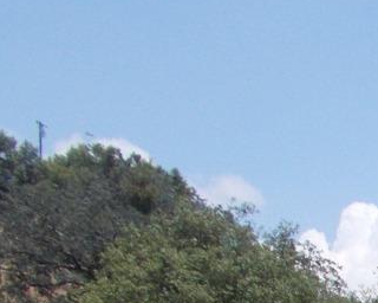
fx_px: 1331
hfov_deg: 13.6
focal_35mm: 119
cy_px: 652
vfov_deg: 11.4
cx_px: 771
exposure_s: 1/160
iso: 80
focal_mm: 4.6
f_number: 8
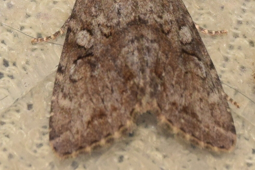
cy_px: 38
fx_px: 2166
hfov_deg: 6.7
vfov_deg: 4.5
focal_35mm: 306
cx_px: 131
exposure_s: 1/160
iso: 400
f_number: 16
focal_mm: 105
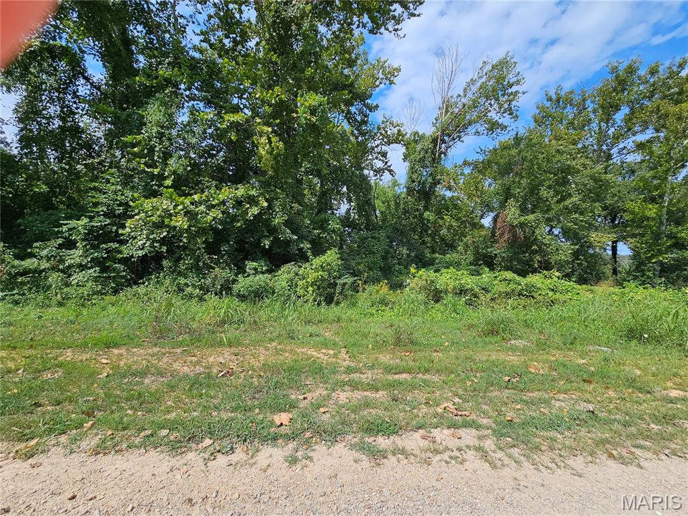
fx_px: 258
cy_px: 258
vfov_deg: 89.9
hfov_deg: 106.2
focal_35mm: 13
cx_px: 344
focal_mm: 2.2
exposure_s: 1/2517
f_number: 2.2
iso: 50
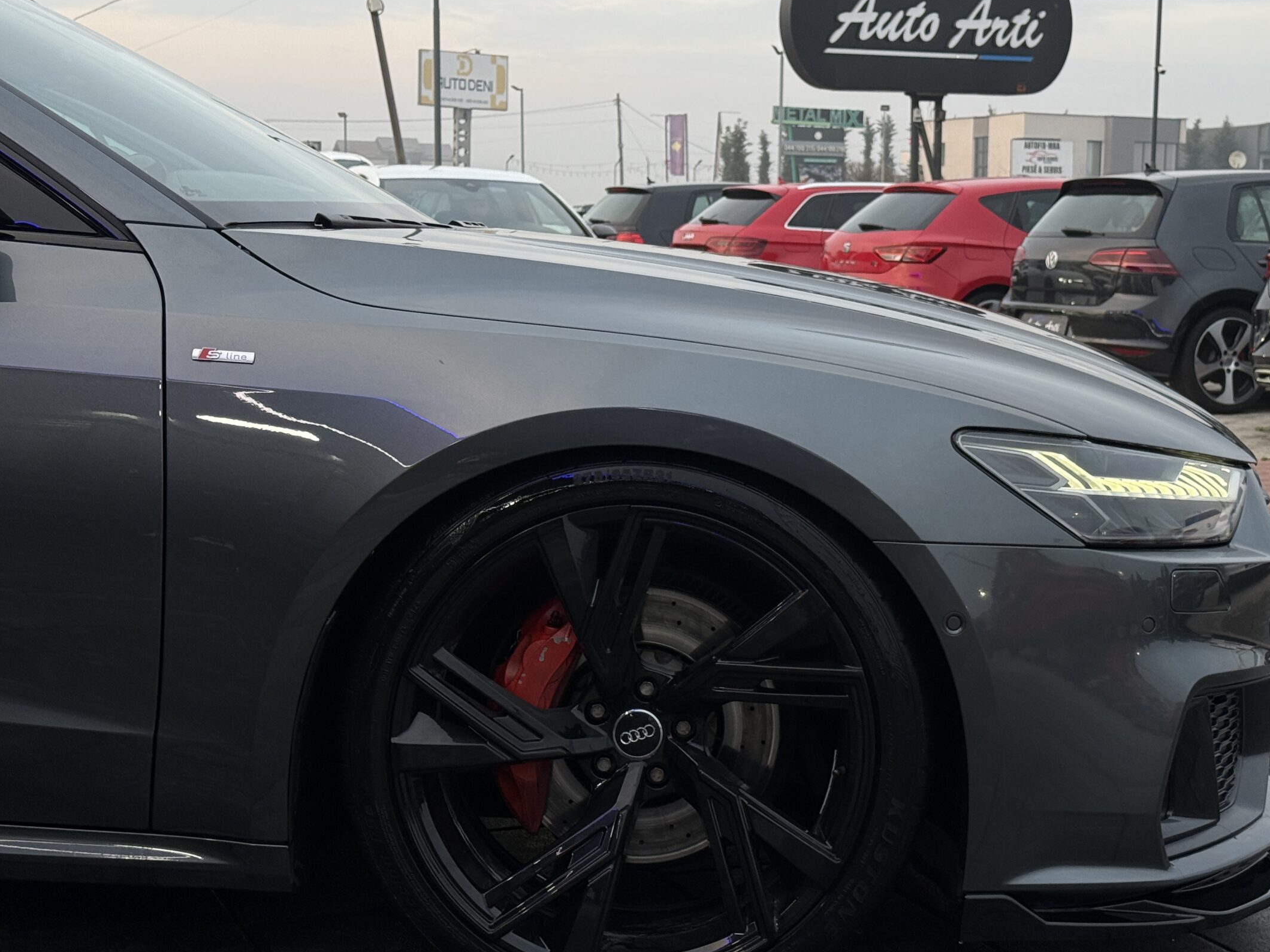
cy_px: 452
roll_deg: -0.8
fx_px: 2128
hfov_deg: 33.1
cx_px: 767
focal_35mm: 58
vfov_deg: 25.2
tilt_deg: -5.4
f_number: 1.78
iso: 100
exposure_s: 1/97
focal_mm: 6.76
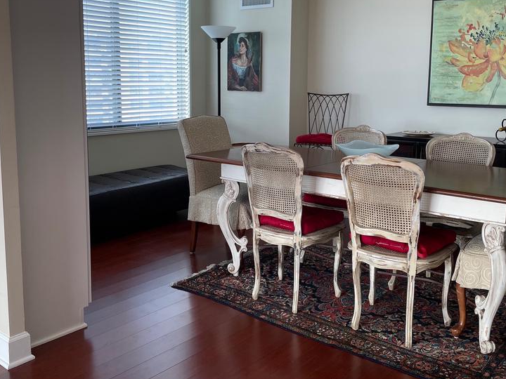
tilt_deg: -8.6
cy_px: 153
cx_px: 252
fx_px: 541
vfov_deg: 38.5
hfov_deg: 50.1
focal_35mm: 37
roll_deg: -0.4
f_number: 1.6
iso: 64
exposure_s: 1/120
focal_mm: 4.2
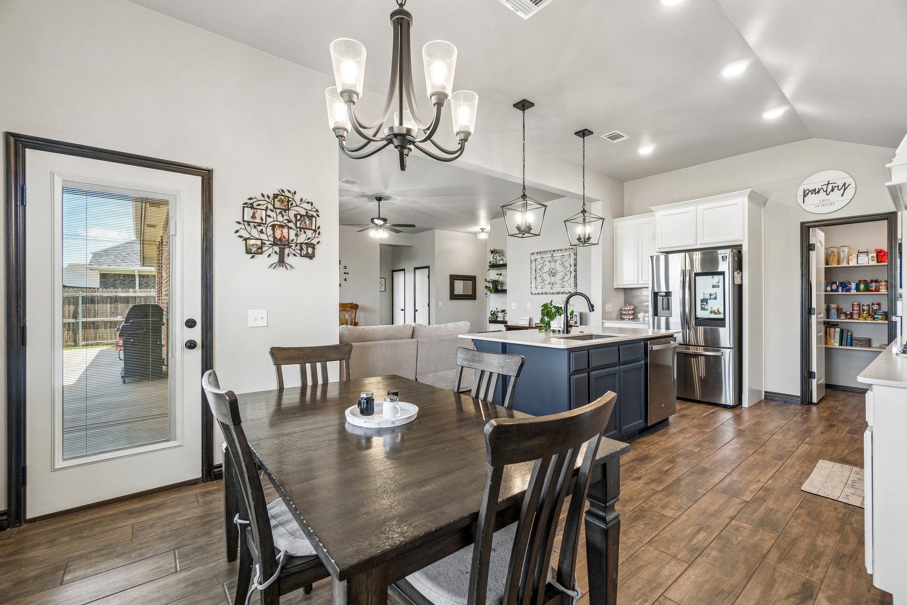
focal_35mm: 15
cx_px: 454
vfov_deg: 77.3
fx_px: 378
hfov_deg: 100.4
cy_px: 302
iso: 200
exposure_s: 1/60
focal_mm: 10
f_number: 6.3
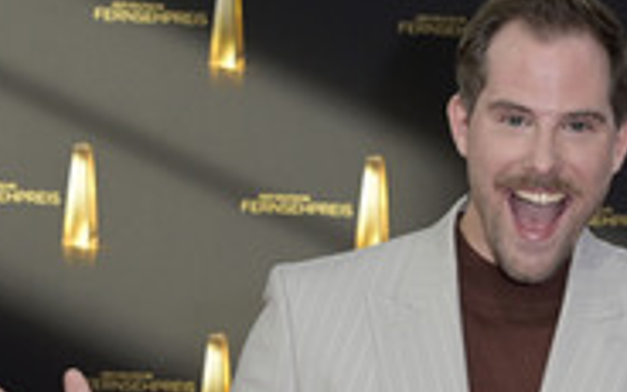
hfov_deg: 15.7
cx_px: 663
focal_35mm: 130
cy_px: 426
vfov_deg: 10.0
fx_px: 2221
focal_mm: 52
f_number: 6.3
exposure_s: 1/250
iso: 800
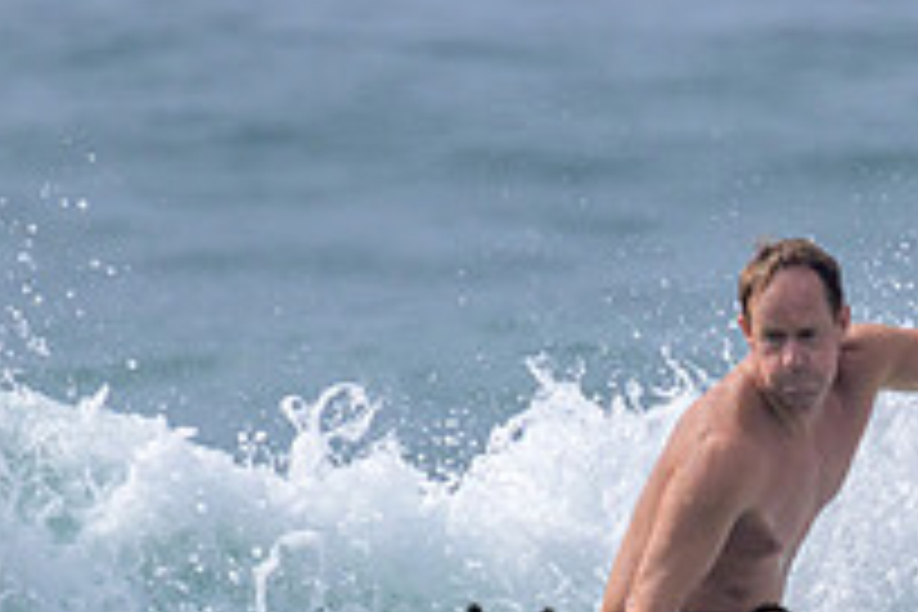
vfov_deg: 0.6
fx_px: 59487
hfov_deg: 0.9
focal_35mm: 2333
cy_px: 637
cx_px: 932
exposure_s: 1/2000
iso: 640
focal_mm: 800
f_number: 11
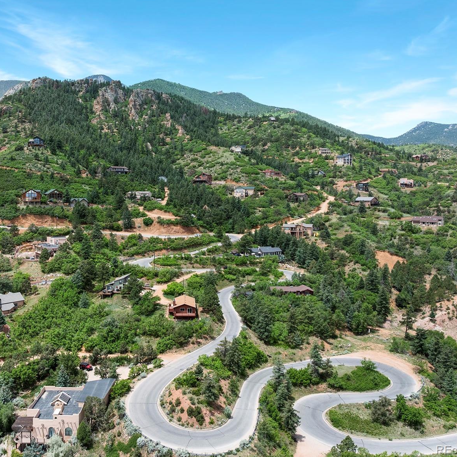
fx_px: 433
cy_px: 224
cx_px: 186
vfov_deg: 55.6
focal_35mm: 29
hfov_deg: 55.3
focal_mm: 12.29
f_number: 2.8
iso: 280
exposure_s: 1/160
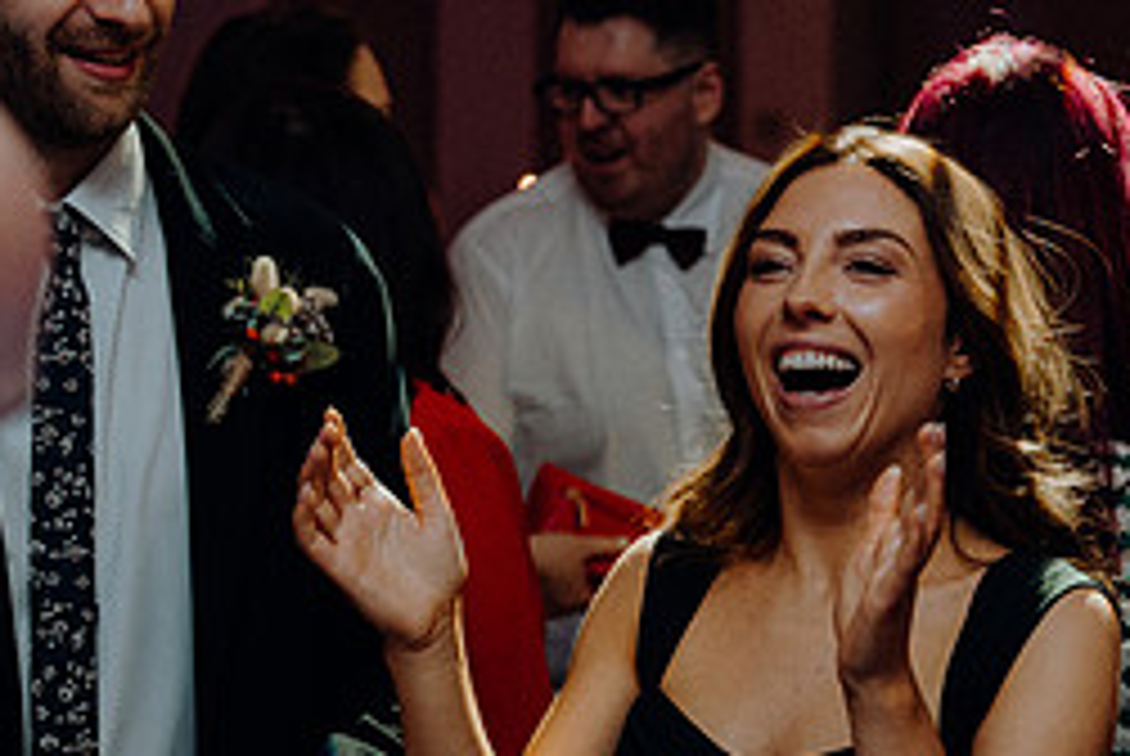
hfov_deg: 16.1
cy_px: 619
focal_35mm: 127
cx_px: 779
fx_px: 3991
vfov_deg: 10.8
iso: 2500
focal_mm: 55
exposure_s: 1/160
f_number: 3.5
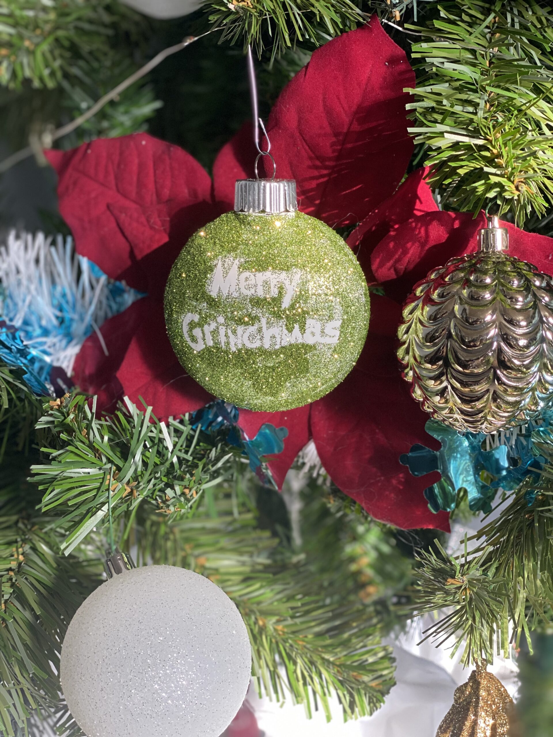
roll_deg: +2.0
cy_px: 368
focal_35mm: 52
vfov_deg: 36.8
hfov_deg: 28.0
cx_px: 276
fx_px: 1108
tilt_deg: -14.0
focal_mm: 6
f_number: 2
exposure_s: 1/122
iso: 125
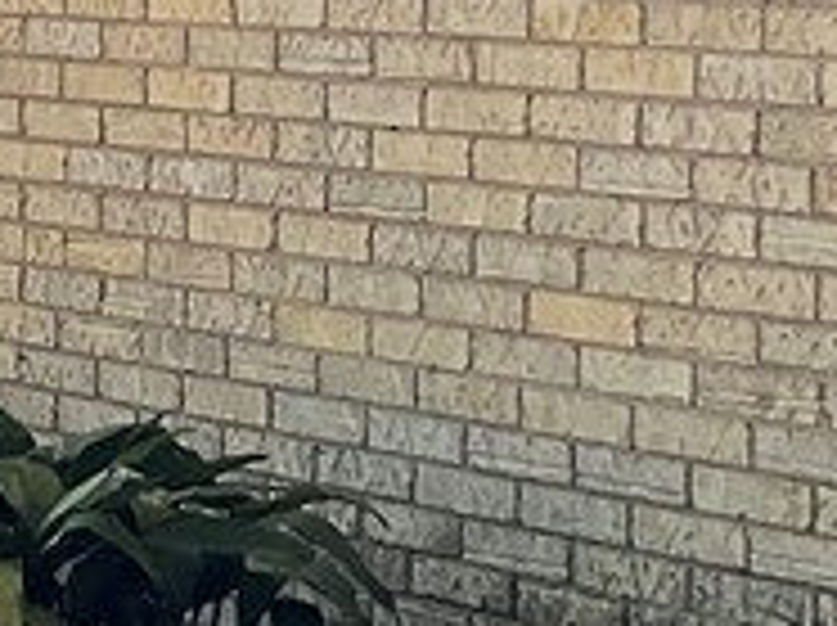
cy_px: 99
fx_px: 3864
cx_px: 45
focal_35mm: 160
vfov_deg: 9.2
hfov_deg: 12.3
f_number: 1.8
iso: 16
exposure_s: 1/457
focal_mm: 3
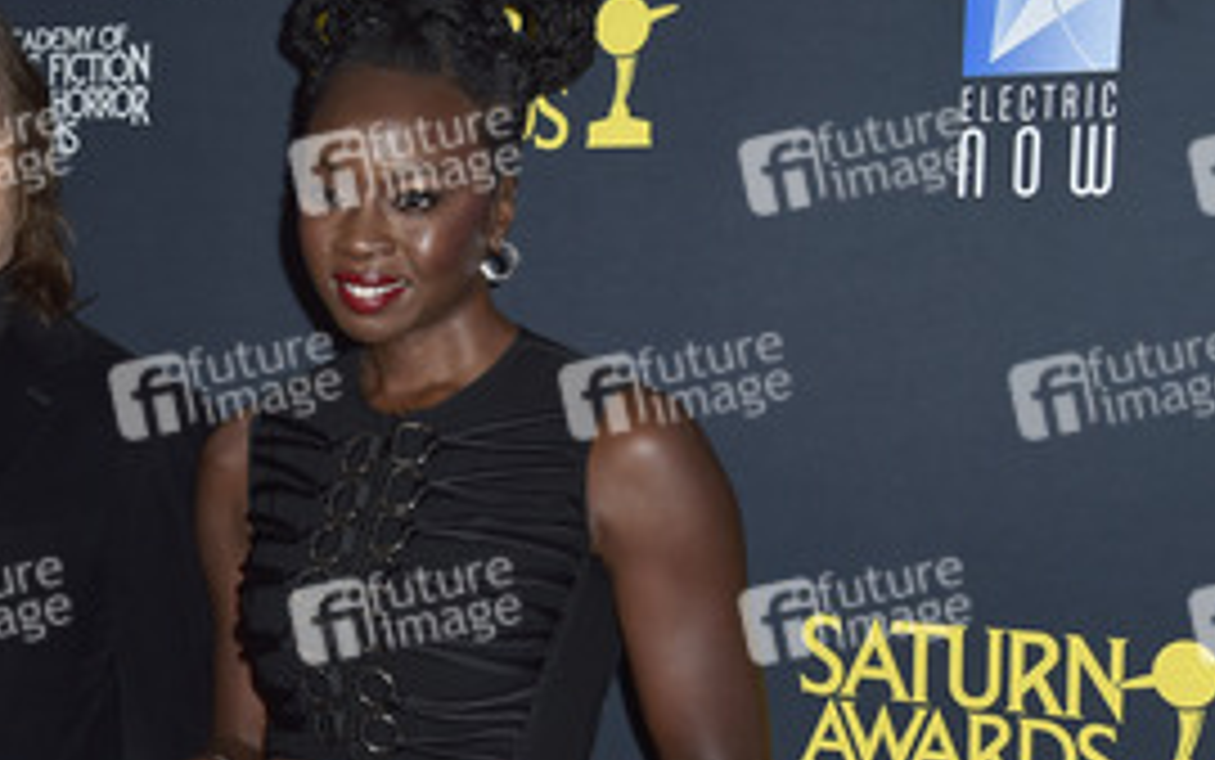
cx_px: 284
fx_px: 2816
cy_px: 499
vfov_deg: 15.4
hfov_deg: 24.1
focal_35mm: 85
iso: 250
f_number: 6.3
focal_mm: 50
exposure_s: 1/250
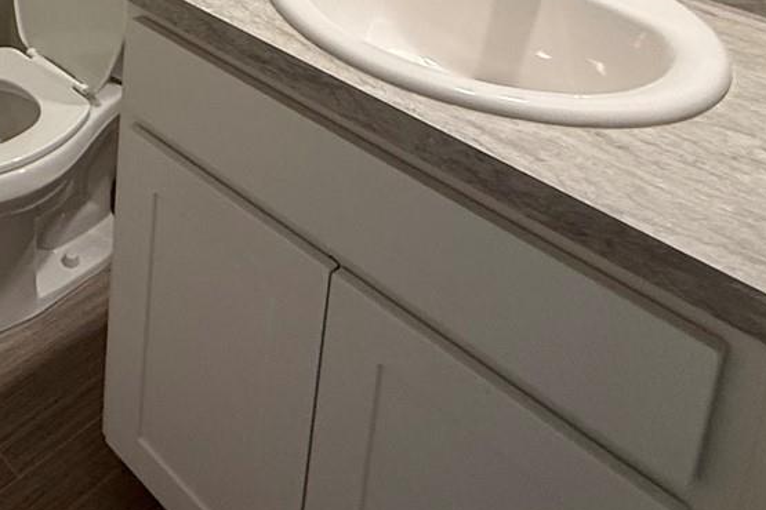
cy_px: -221
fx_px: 894
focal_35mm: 42
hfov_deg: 41.5
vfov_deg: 25.4
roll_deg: -2.8
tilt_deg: -11.2
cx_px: 33
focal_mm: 2.22
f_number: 2.2
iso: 320
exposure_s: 1/120
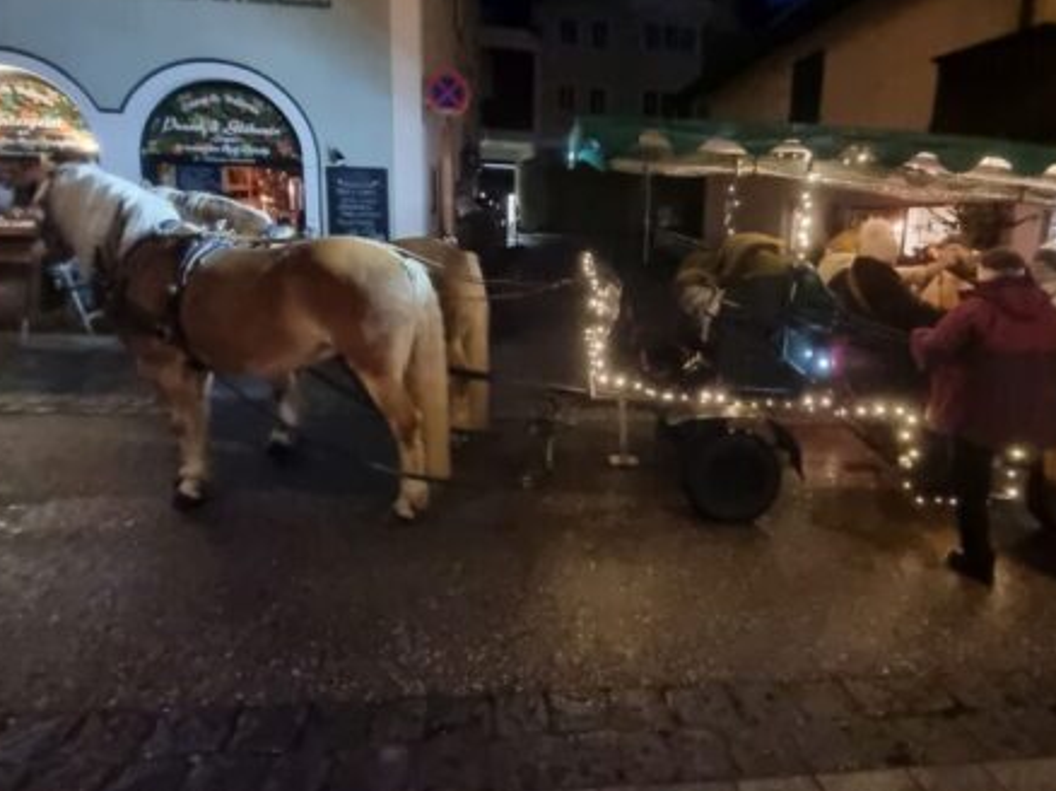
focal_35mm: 19
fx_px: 579
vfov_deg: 68.1
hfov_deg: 84.4
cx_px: 581
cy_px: 326
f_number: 2.2
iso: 2500
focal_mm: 2.2
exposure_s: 1/14
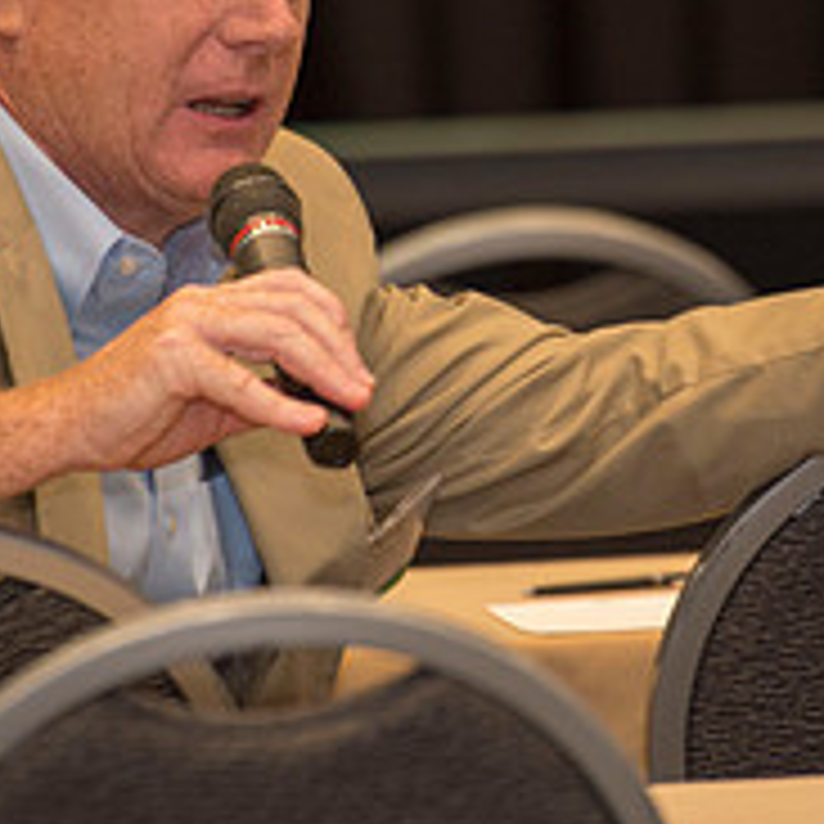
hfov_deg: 3.3
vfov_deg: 3.3
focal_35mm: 539
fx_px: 14516
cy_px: 176
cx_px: 635
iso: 1250
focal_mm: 200
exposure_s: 1/320
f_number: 3.2
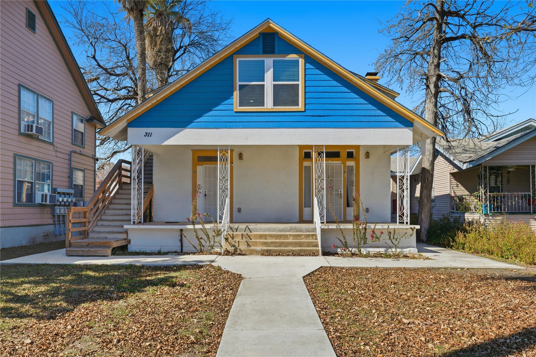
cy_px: 178
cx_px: 268
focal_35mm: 23
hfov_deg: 76.1
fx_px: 342
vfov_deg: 55.1
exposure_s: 1/8000
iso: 200
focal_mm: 23
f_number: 8
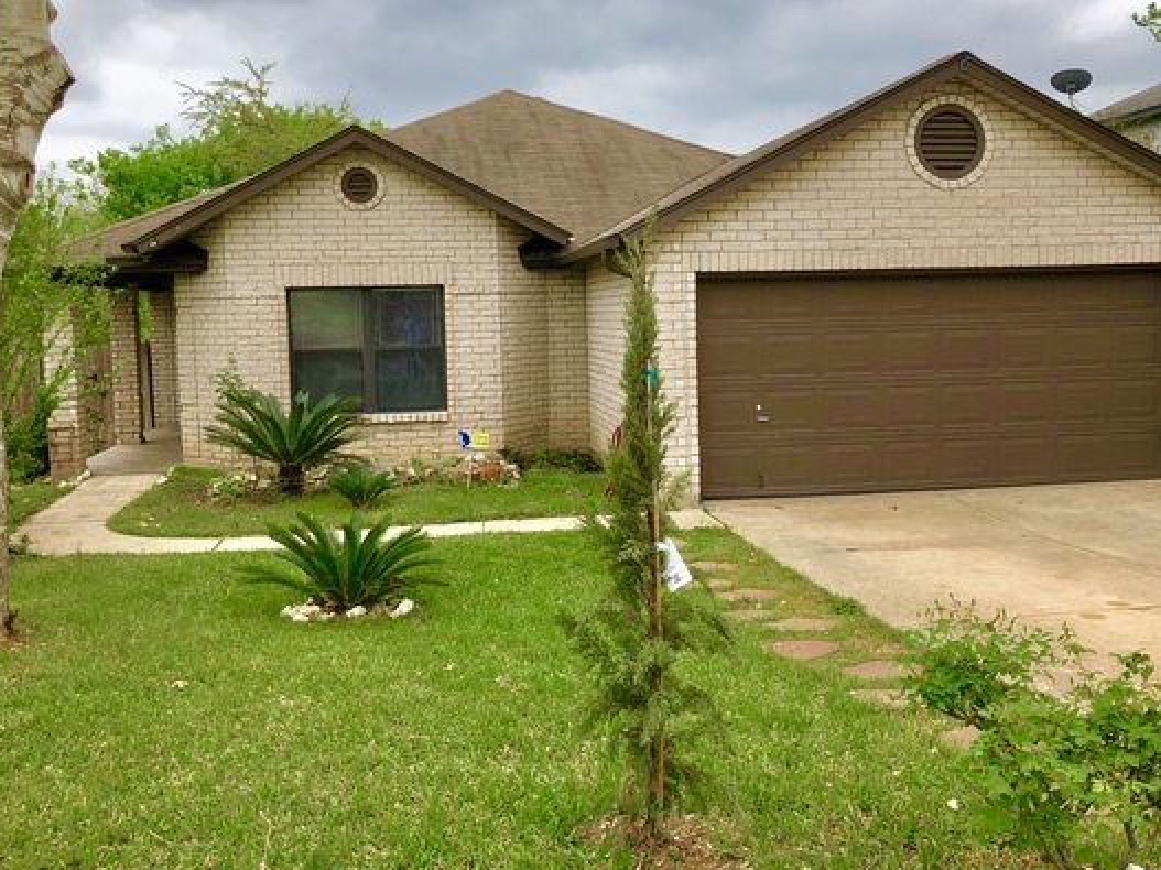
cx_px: 582
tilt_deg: -3.6
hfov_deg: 54.0
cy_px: 388
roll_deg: +0.8
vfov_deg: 41.7
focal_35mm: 34
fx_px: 1140
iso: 20
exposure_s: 1/991
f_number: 1.8
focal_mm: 3.99
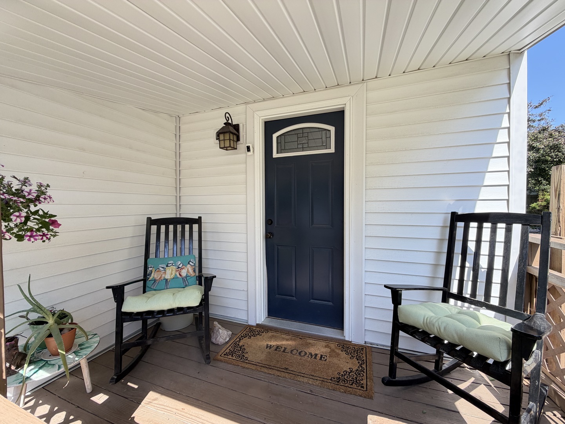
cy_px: 212
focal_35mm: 14
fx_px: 229
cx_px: 282
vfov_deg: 85.7
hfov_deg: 102.1
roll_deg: -0.6
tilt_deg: -1.9
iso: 50
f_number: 2.2
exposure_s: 1/226
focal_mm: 2.22
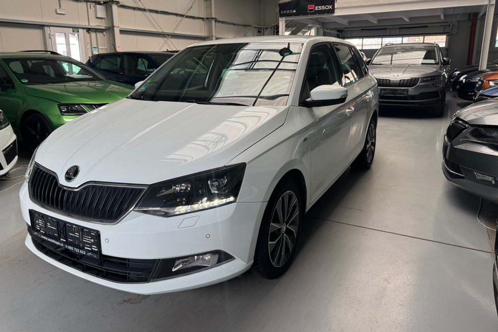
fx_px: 360
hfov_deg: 69.4
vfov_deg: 49.4
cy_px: 144
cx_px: 240
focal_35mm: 26
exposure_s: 1/121
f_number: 1.78
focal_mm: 6.76
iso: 80
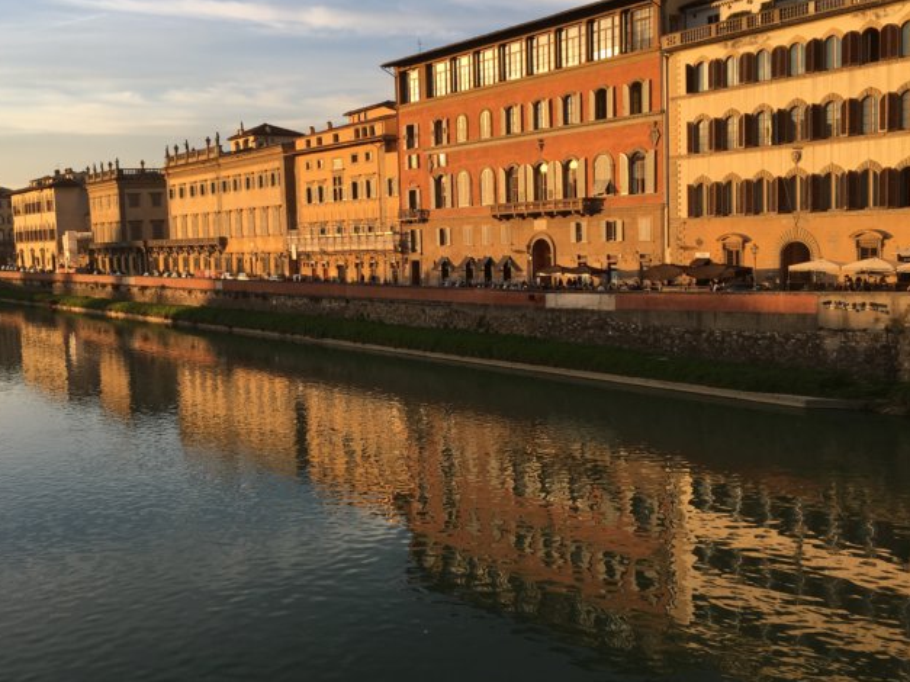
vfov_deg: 38.6
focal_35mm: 37
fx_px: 972
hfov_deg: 49.8
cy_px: 316
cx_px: 361
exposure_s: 1/561
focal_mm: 4.15
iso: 25
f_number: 2.2
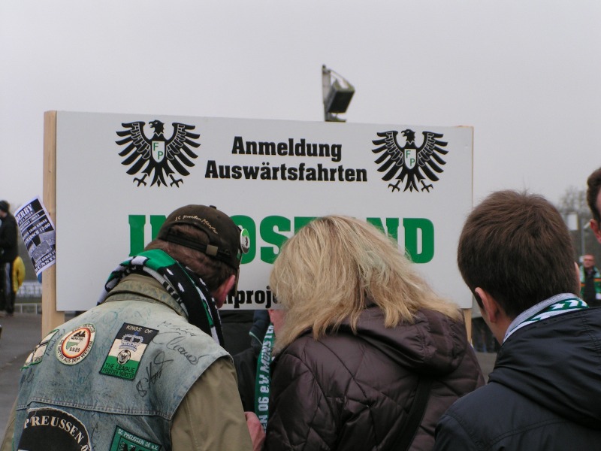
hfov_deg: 17.3
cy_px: 226
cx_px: 300
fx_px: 1979
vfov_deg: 13.0
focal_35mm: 114
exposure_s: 1/160
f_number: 4.5
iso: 50
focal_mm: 17.4
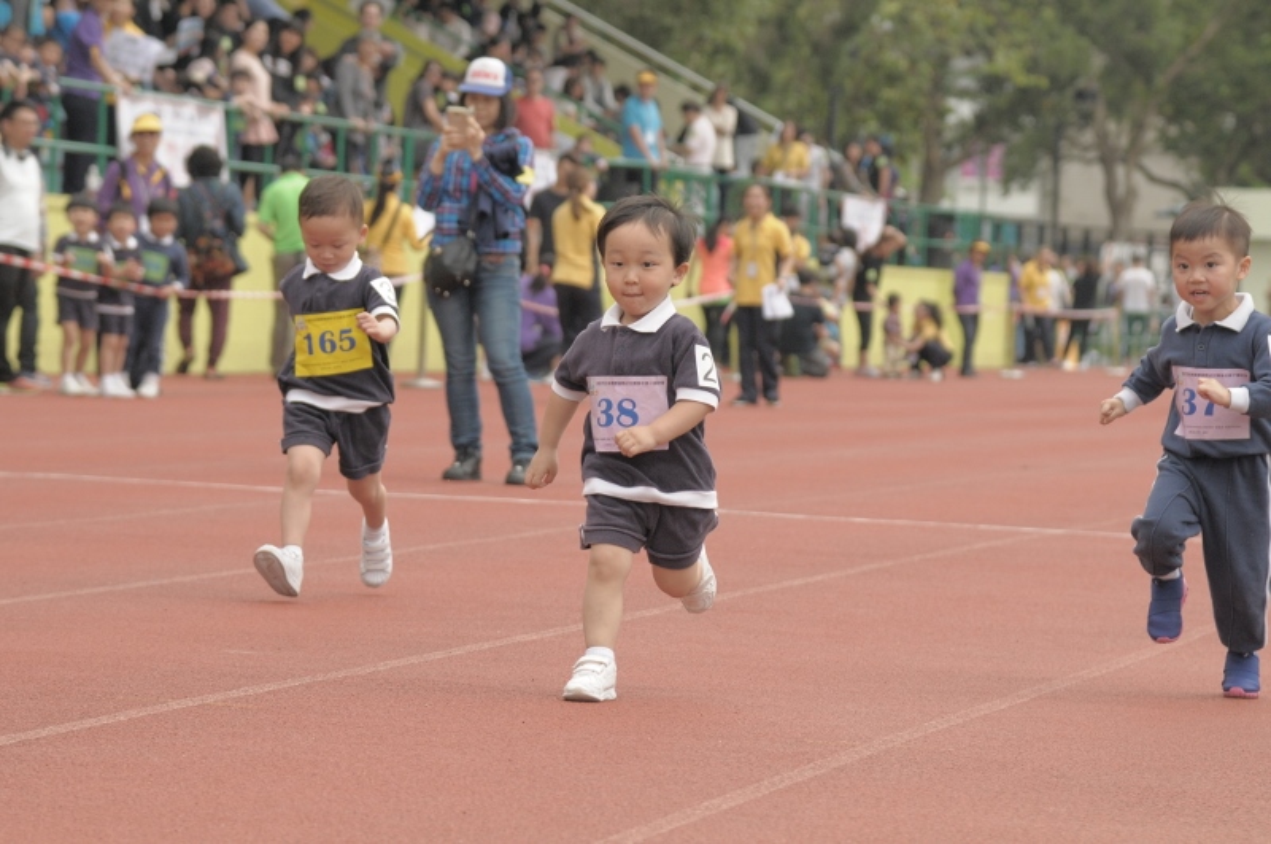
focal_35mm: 180
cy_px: 422
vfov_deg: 7.6
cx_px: 636
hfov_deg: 11.4
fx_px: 6346
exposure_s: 1/1600
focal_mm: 120
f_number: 5
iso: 640
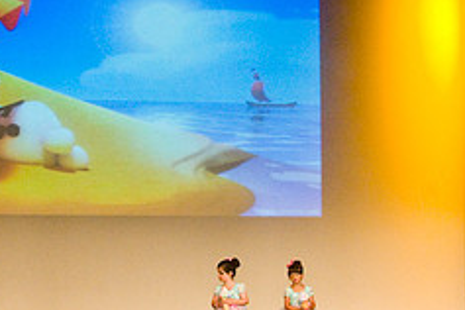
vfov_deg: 8.0
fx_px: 2209
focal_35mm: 171
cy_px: 78
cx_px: 116
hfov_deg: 12.0
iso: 3200
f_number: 4
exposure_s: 1/200
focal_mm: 70
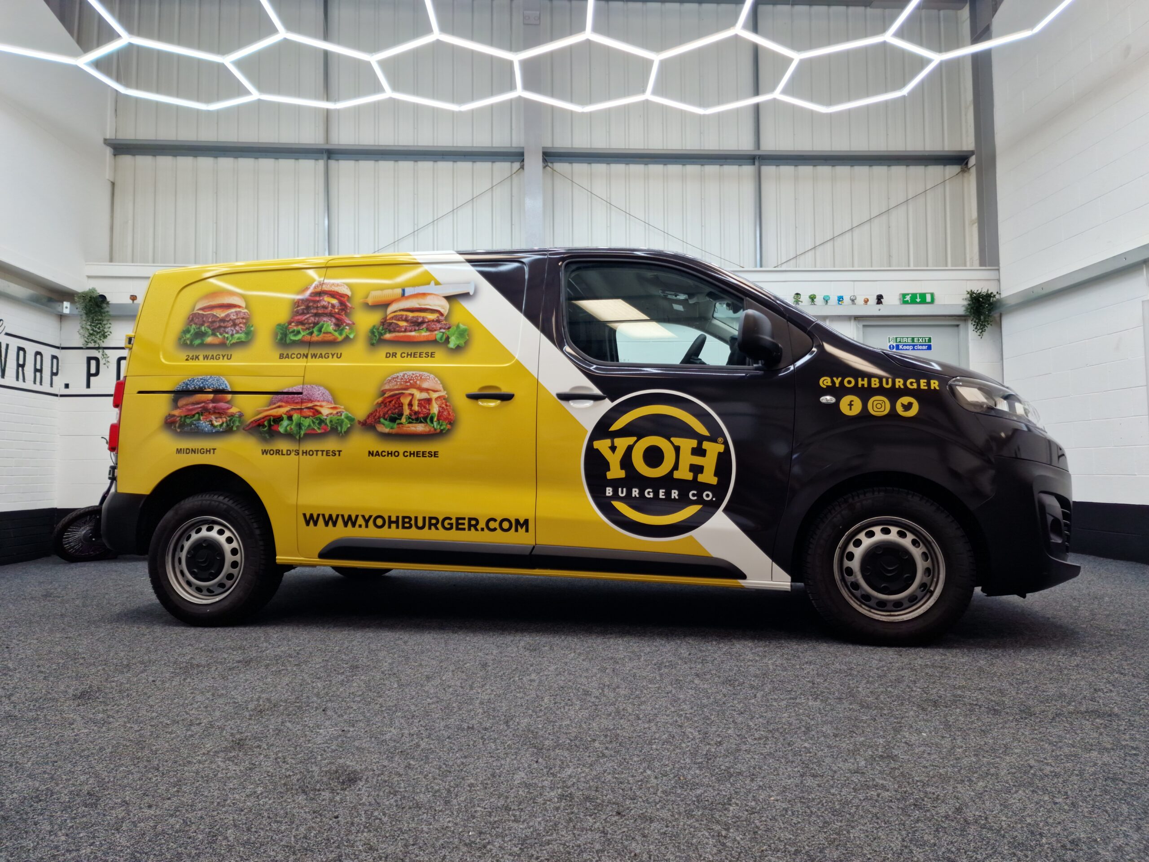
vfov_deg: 58.9
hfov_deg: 73.9
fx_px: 763
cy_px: 431
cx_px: 574
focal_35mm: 23
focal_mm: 6.4
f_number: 1.8
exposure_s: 1/60
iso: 50
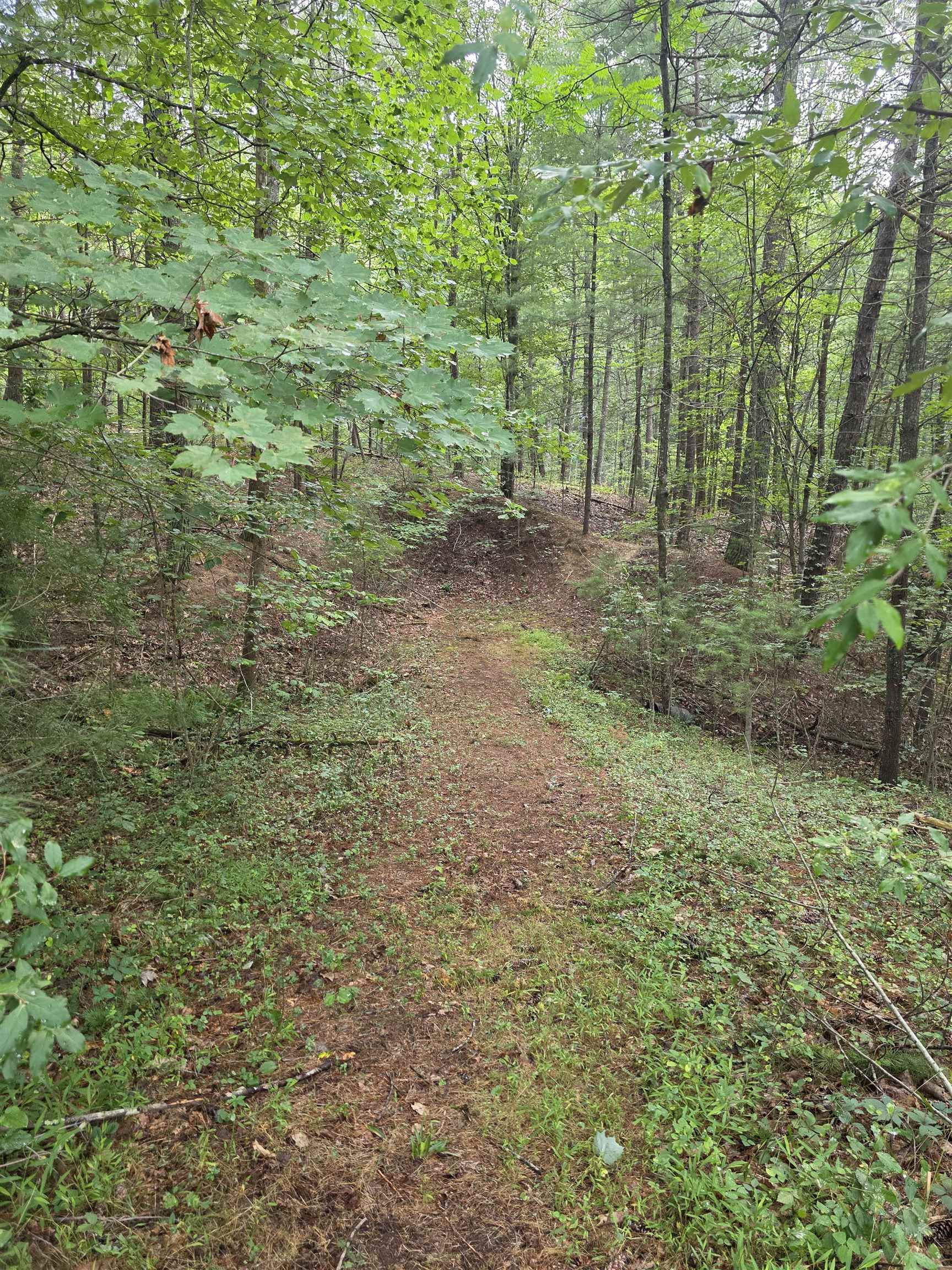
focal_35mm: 23
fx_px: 843
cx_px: 476
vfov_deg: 73.9
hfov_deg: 58.9
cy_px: 635
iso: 200
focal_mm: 6.3
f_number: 1.7
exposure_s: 1/180
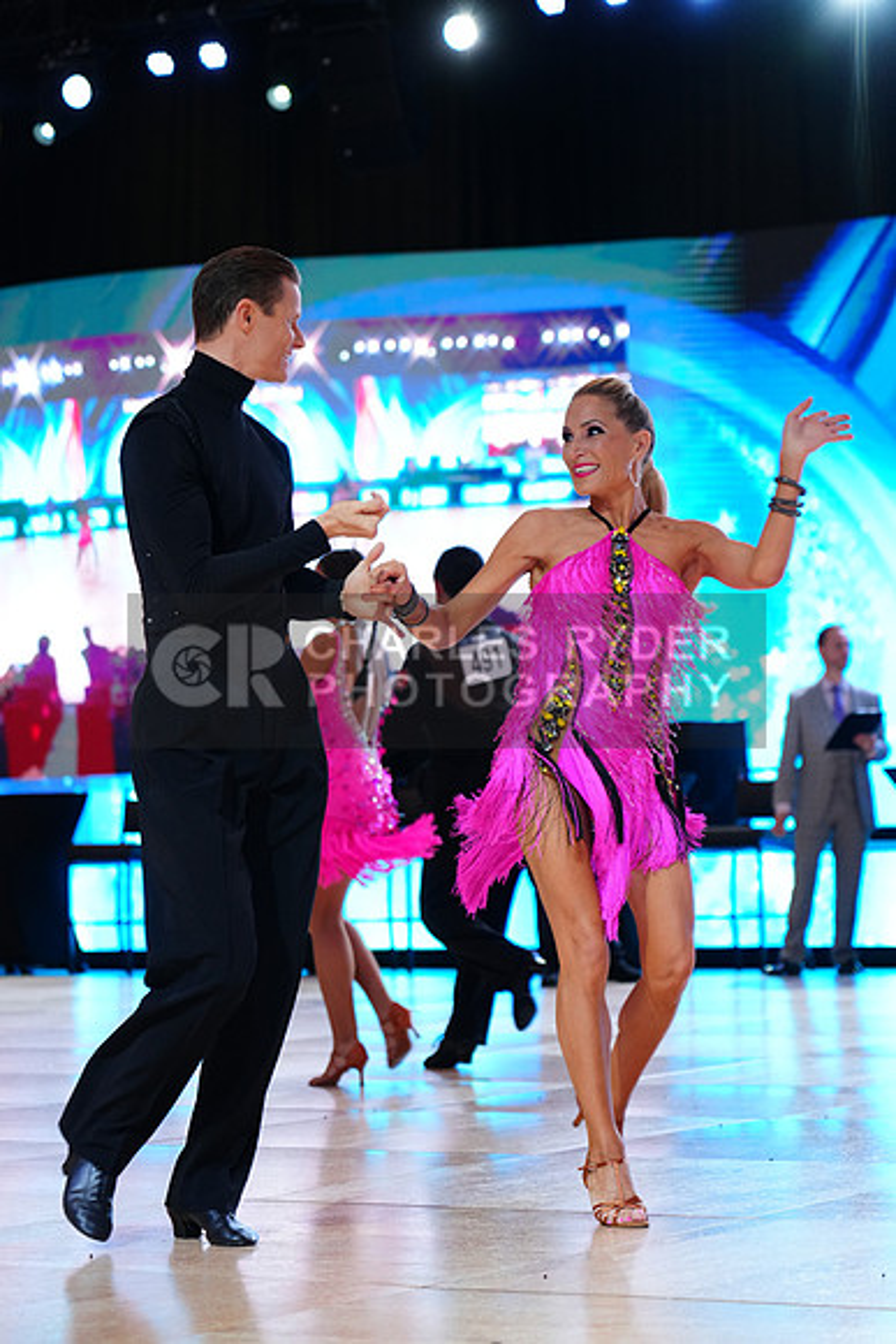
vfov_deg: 19.5
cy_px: 672
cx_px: 448
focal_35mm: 105
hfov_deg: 13.0
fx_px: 3917
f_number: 4
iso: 2000
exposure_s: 1/250
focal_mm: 105
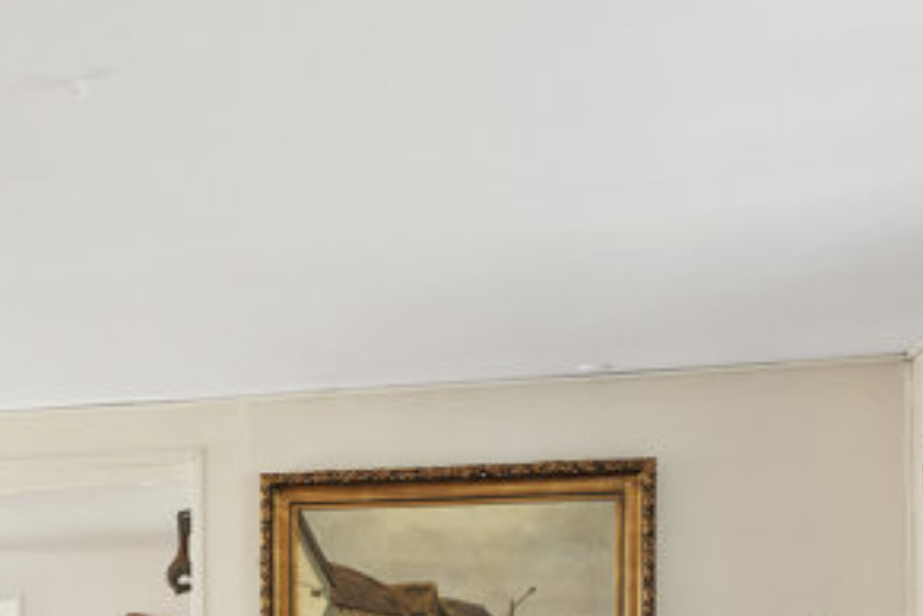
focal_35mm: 44
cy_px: 621
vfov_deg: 28.6
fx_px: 1128
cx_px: 260
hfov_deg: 43.4
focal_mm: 16
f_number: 5.6
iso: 1600
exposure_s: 1/80
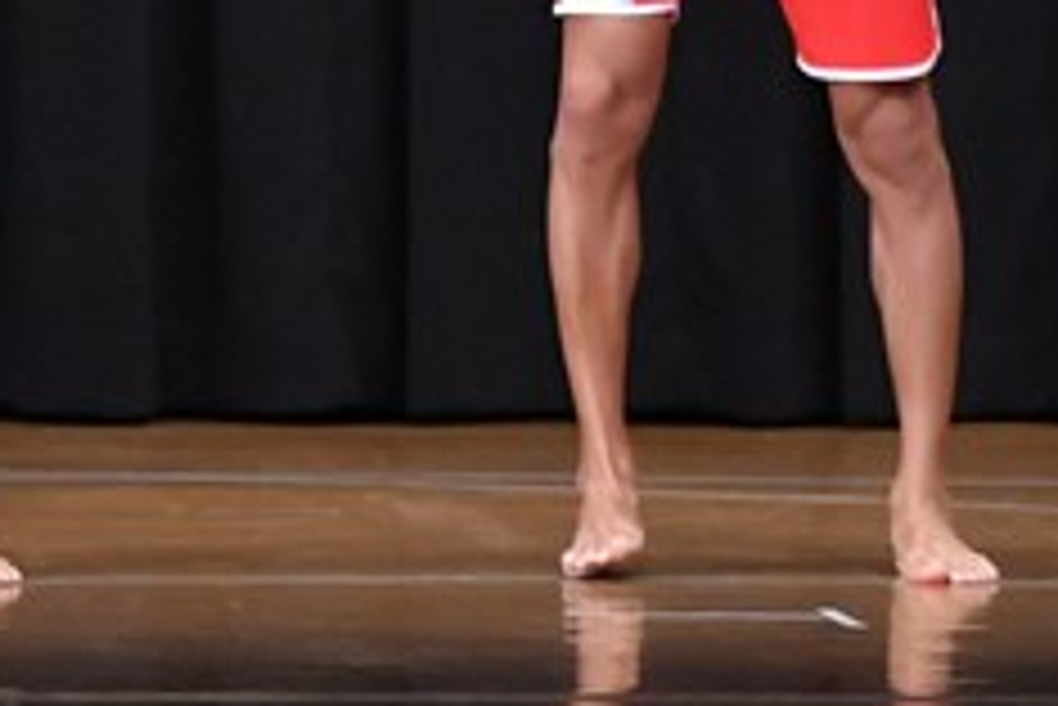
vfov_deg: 2.2
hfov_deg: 3.3
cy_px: -252
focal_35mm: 616
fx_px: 18114
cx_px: 385
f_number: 5.6
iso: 8000
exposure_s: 1/400
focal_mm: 125
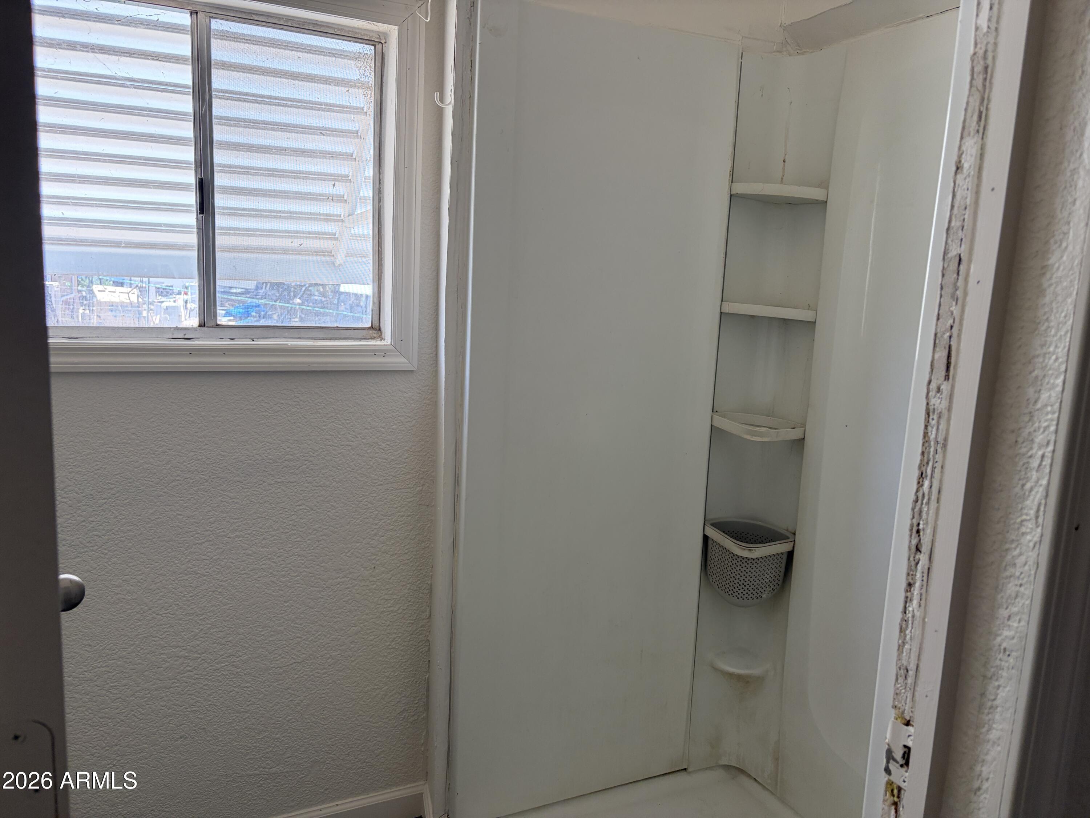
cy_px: 409
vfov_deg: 53.1
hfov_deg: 67.3
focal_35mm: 26
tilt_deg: -7.4
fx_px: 819
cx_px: 545
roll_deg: -2.1
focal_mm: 5.96
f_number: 1.6
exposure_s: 1/155
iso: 100
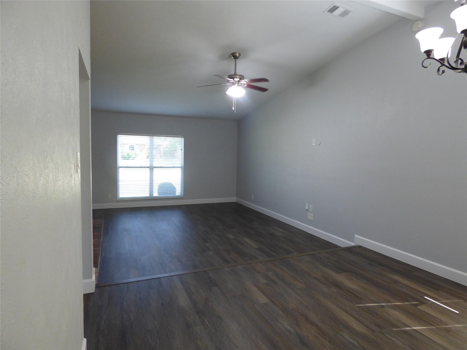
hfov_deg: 81.7
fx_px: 270
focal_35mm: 20
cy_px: 175
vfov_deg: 66.0
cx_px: 234
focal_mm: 3.58
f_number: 2.8
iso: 200
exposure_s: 1/60
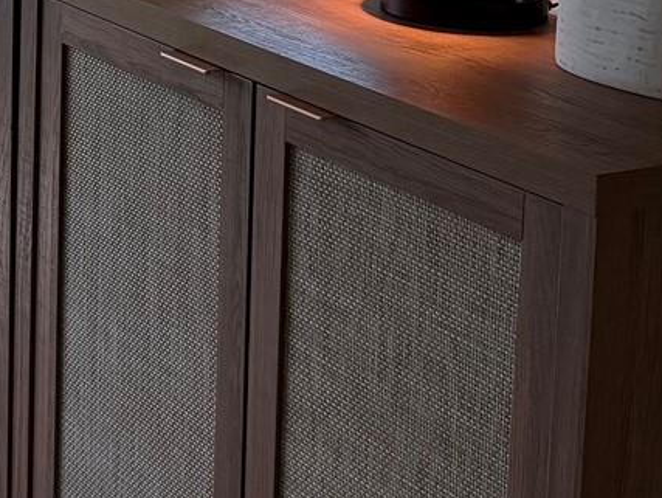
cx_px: -307
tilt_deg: -7.3
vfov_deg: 12.4
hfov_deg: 15.8
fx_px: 2201
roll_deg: -1.3
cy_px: -178
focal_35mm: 115
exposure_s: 1/355
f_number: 1.78
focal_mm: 6.76
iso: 80
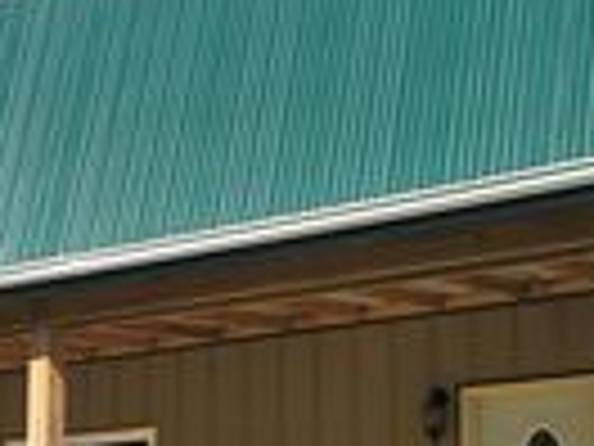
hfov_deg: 22.4
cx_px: 202
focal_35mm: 87
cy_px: 435
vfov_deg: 16.7
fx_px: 1493
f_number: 1.8
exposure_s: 1/1714
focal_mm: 5.4
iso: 25
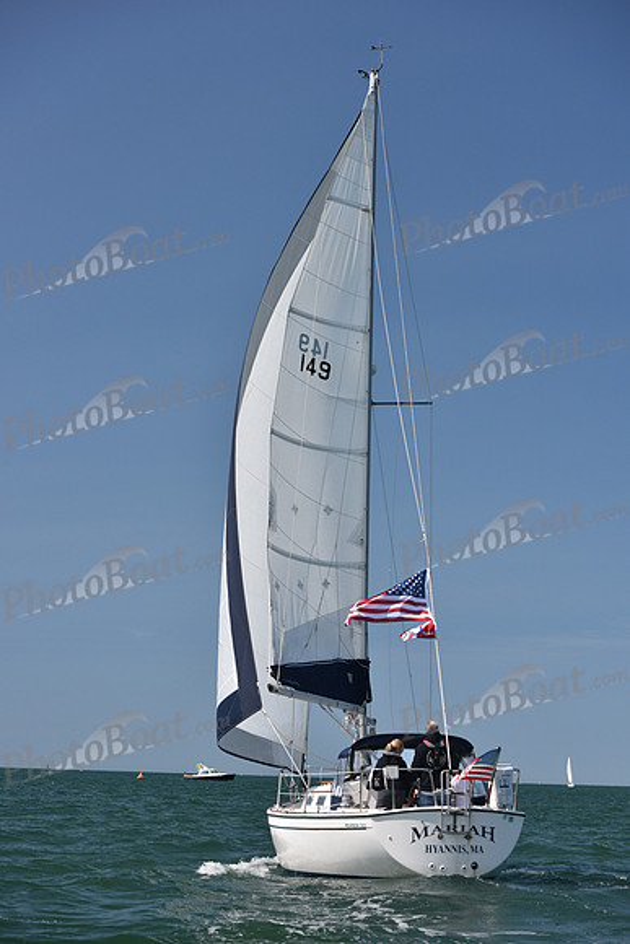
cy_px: 472
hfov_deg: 19.5
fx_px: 1836
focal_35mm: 70
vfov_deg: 28.8
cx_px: 315
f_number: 5.6
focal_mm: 70
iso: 320
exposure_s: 1/1000
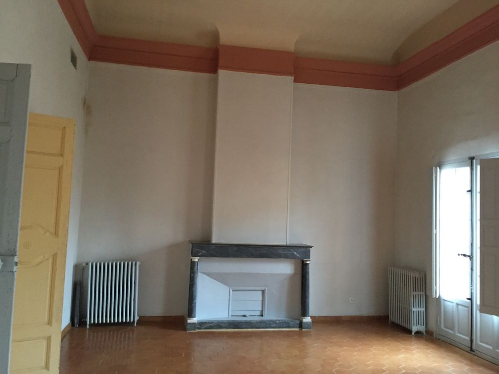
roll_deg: -1.5
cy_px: 187
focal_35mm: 29
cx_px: 250
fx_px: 418
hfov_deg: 61.7
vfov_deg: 48.2
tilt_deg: +3.9
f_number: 2.2
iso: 250
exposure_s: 1/17
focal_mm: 4.15
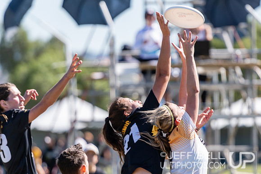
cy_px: 112
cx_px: 178
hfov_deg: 5.0
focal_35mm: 415
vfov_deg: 3.3
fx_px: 3006
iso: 100
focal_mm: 200
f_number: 2.8
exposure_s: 1/1000
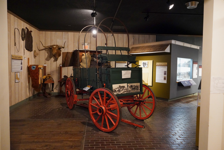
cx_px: 112
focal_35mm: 29
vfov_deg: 45.0
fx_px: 180
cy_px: 75
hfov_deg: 63.7
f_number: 5
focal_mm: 29
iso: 10000
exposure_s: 1/100
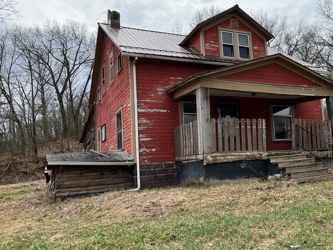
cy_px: 127
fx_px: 337
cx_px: 214
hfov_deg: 51.9
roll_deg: +5.0
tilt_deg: +8.0
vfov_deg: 40.7
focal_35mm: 35
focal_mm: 5.1
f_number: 1.6
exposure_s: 1/2410
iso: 50
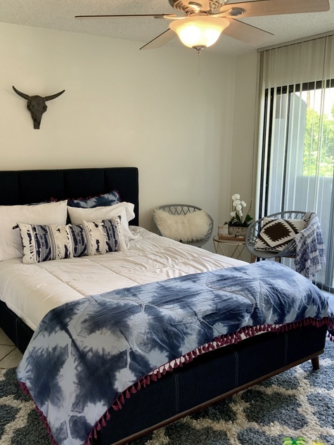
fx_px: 424
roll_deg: +0.3
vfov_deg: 55.3
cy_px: 226
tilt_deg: -11.6
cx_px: 154
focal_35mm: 33
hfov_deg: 42.9
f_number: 1.8
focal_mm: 3
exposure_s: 1/60
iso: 100
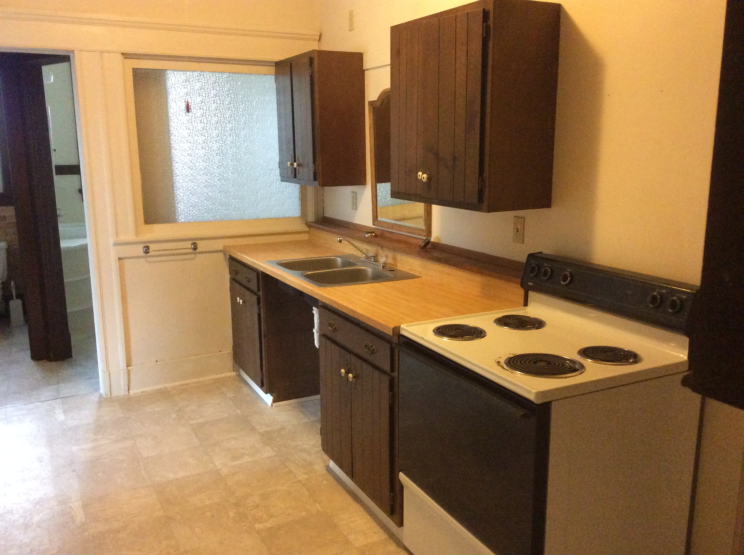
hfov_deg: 56.9
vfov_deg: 44.1
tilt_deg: -13.3
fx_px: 687
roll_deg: +0.1
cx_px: 372
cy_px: 278
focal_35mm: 32
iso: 400
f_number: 2.4
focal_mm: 3.3
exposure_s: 1/15
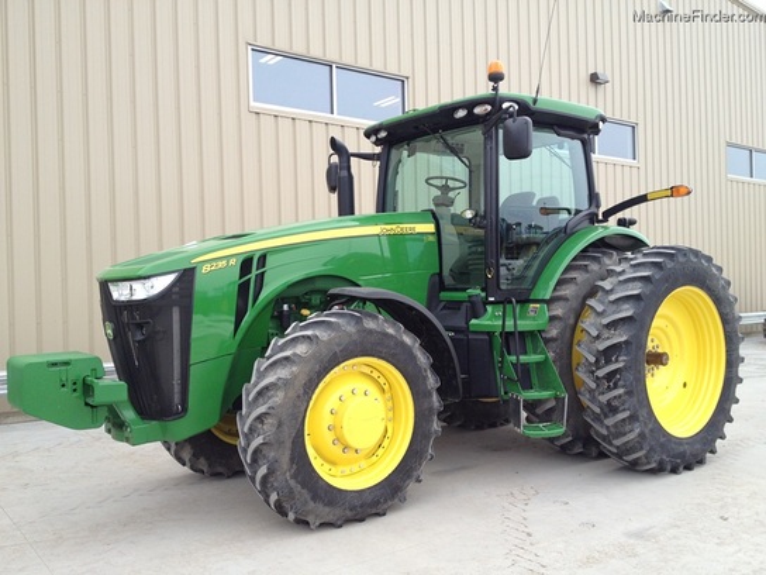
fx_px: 774
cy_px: 288
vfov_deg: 40.7
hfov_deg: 52.6
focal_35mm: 35
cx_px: 383
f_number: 2.4
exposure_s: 1/613
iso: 50
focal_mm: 4.28
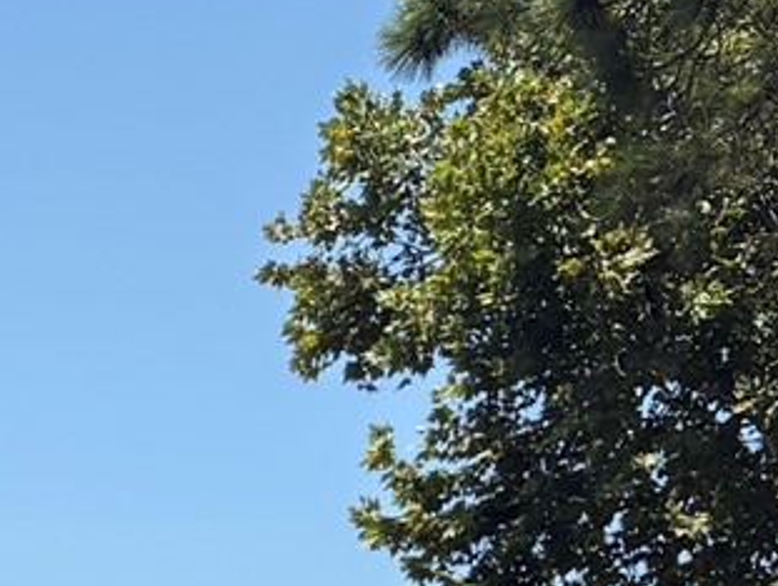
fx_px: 3848
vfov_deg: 8.2
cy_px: 1292
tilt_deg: -2.0
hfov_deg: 9.6
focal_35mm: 171
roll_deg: -1.7
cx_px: -1366
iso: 50
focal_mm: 5.96
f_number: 1.6
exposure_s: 1/3279
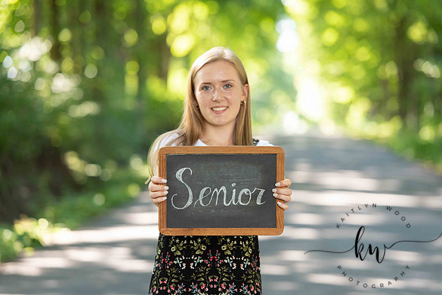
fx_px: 1842
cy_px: 148
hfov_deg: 13.7
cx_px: 221
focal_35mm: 150
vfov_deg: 9.2
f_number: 3.5
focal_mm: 150
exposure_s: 1/200
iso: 640
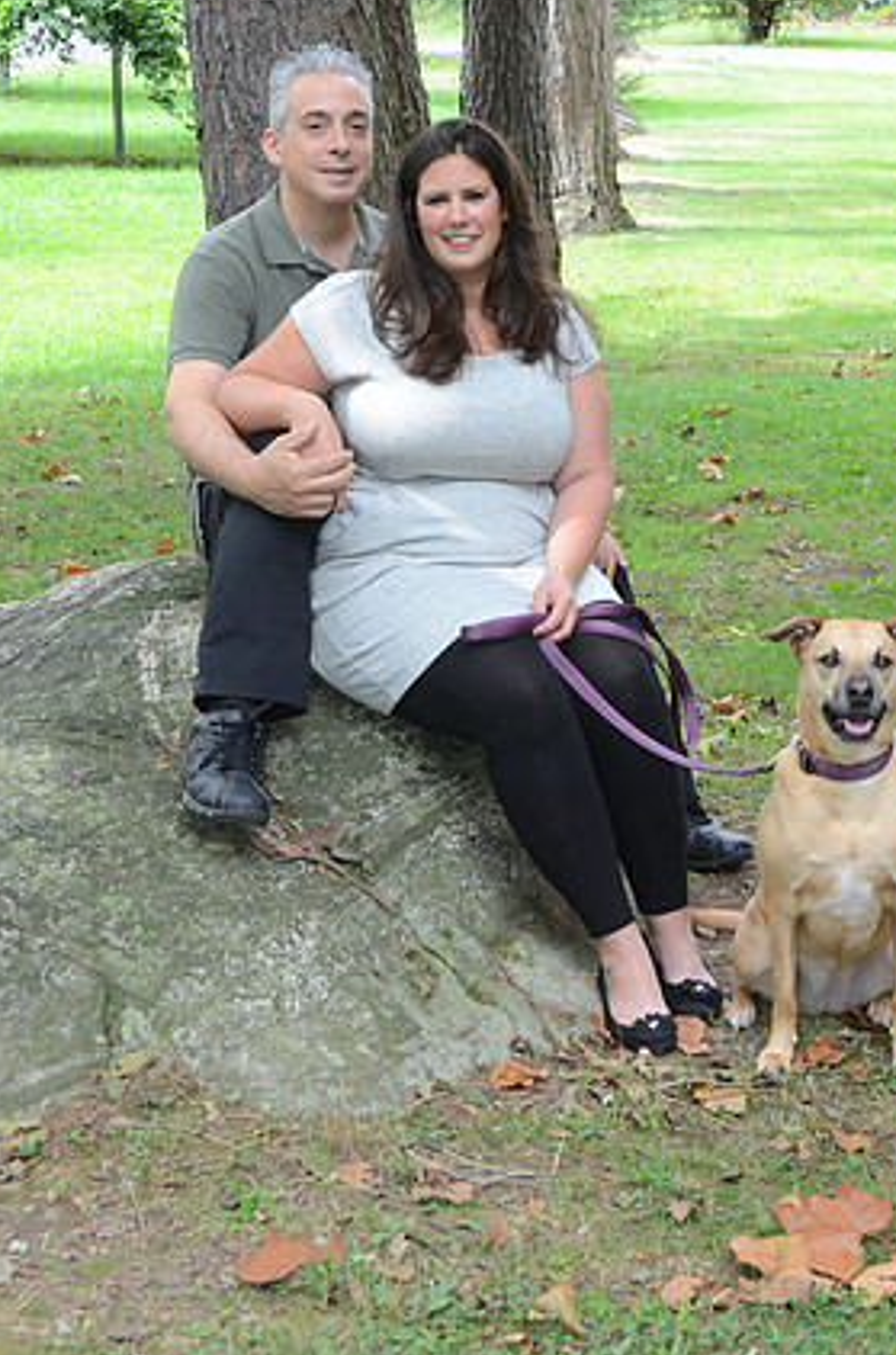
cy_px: 469
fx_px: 2478
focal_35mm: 66
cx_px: 584
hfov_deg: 20.4
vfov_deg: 30.4
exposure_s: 1/125
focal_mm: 32
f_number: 5.6
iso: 500
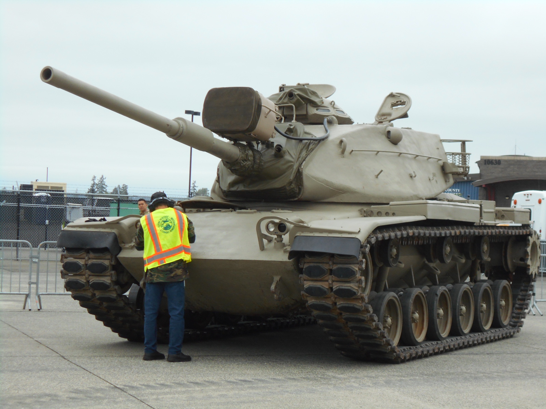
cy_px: 204
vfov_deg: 17.2
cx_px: 273
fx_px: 1356
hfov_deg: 22.8
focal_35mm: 86
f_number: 6.3
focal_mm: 15.4
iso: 80
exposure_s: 1/60
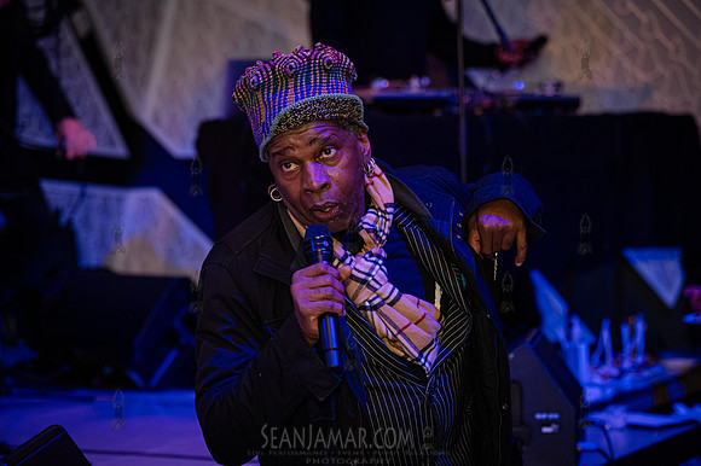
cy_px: 233
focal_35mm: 105
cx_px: 350
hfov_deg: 19.5
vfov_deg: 13.0
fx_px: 2043
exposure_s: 1/400
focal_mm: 105
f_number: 3.5
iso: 10000
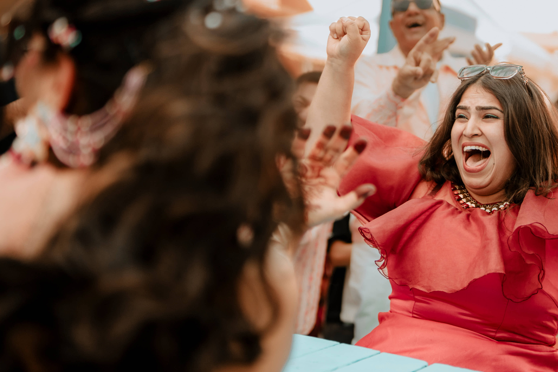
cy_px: 193
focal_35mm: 65
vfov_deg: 20.9
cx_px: 374
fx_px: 1007
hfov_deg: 30.7
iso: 200
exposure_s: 1/1000
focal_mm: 35
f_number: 1.4
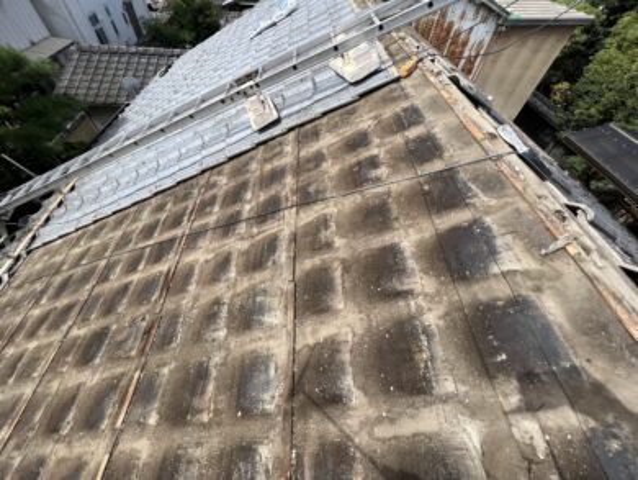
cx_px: 319
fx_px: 240
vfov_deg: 90.0
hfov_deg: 106.1
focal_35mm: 13
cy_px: 240
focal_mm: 1.57
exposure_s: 1/1096
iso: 32
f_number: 1.8
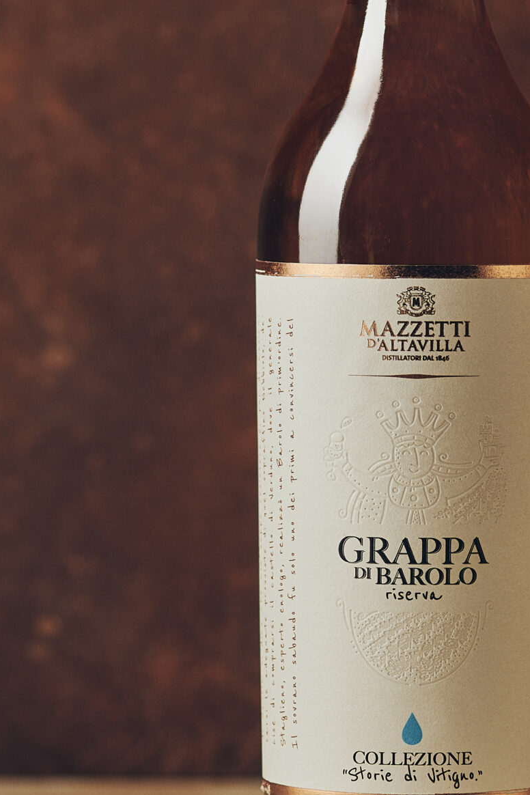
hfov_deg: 5.9
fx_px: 5101
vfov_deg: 8.9
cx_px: 416
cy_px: 262
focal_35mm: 231
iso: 64
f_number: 6.3
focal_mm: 105
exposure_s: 1/160
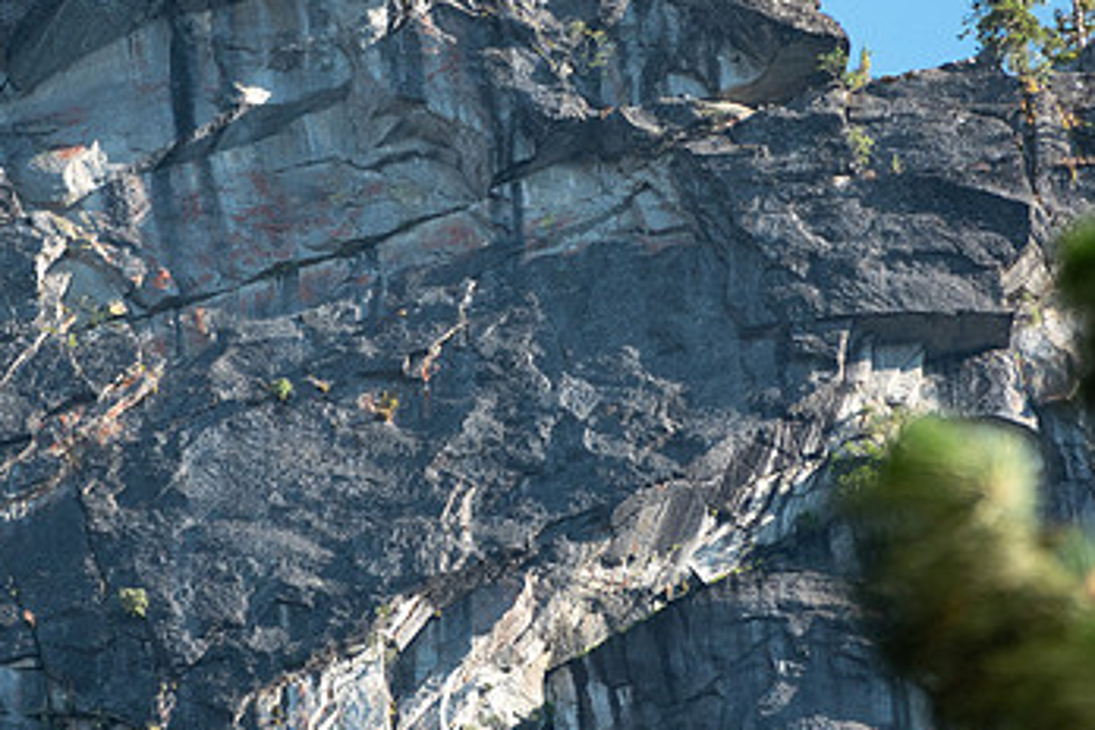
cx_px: 380
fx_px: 35767
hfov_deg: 1.8
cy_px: 214
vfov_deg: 1.2
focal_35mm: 1176
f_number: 4
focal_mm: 218.32
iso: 100
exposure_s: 1/320
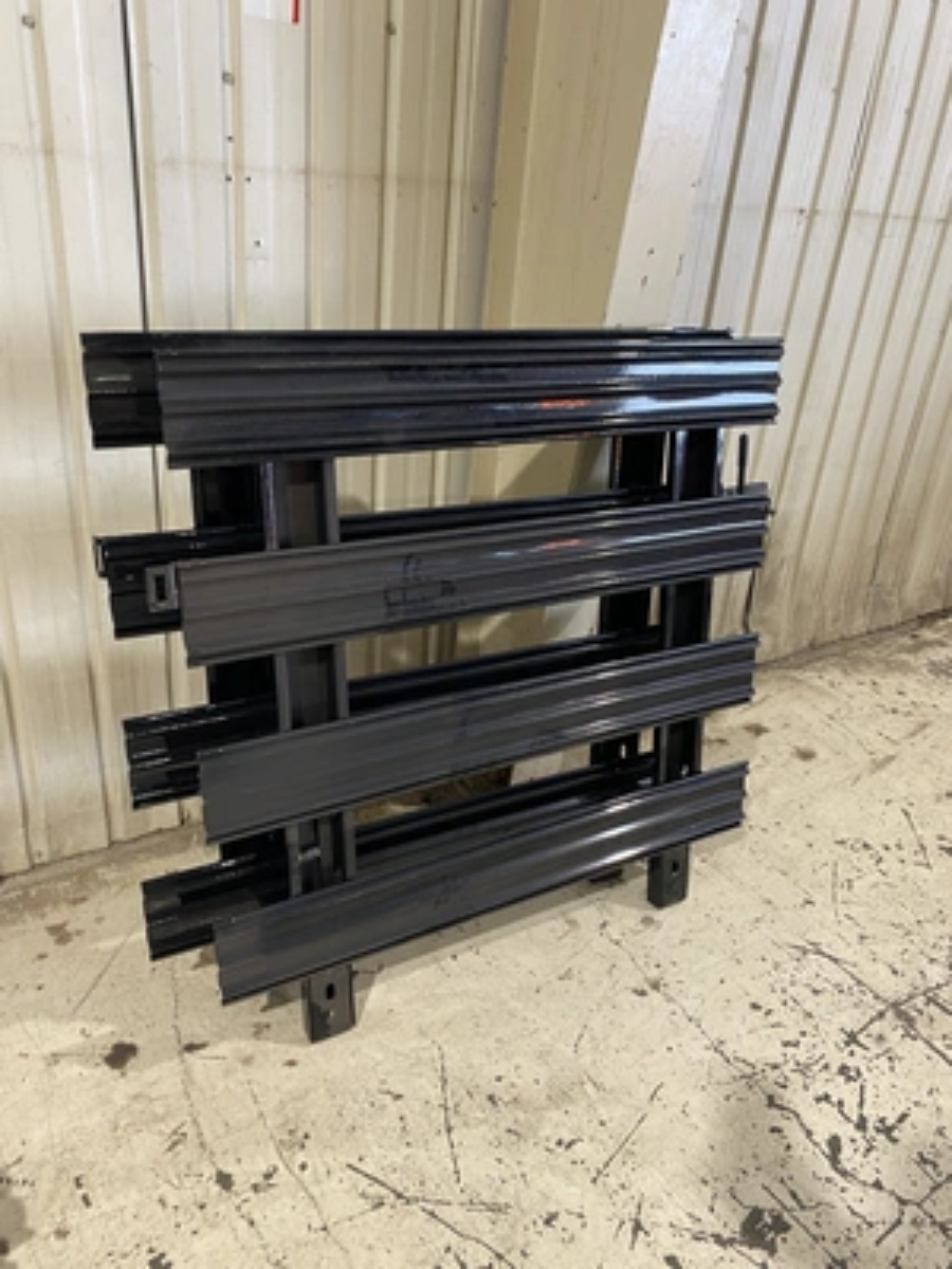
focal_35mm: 26
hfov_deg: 53.1
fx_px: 953
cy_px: 634
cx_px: 476
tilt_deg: -25.1
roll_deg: -2.4
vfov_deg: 67.3
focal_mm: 4.25
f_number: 1.8
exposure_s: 1/60
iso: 125
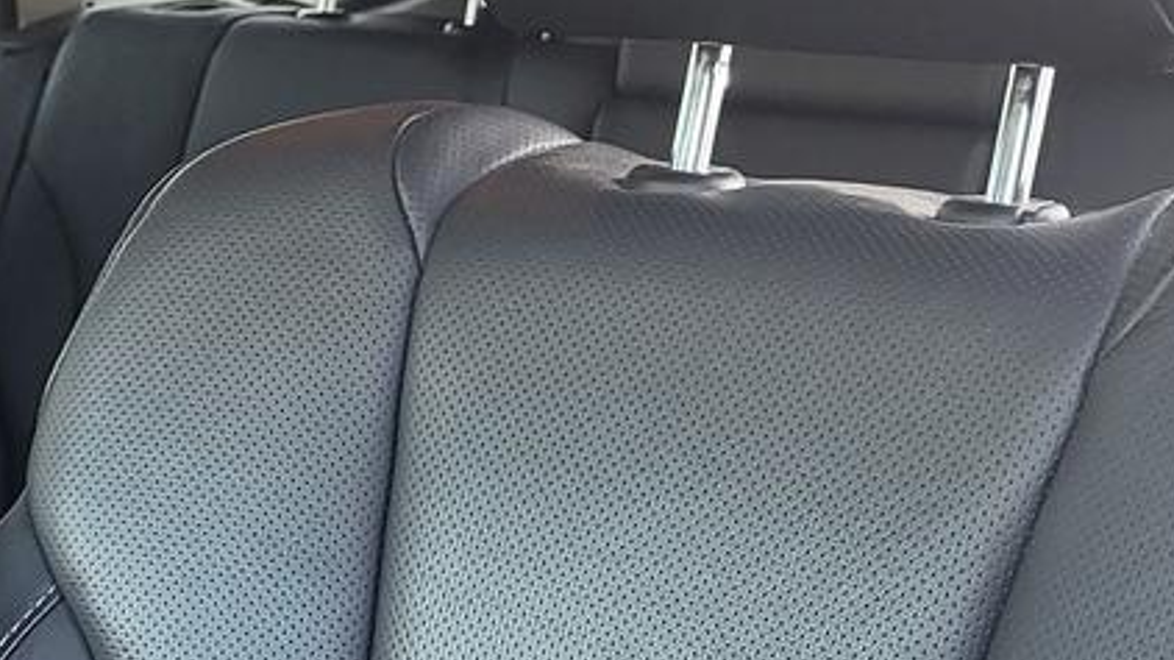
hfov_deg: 24.0
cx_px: 100
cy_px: 526
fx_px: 2676
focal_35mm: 86
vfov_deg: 14.0
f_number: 1.8
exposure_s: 1/120
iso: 200
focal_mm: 5.4
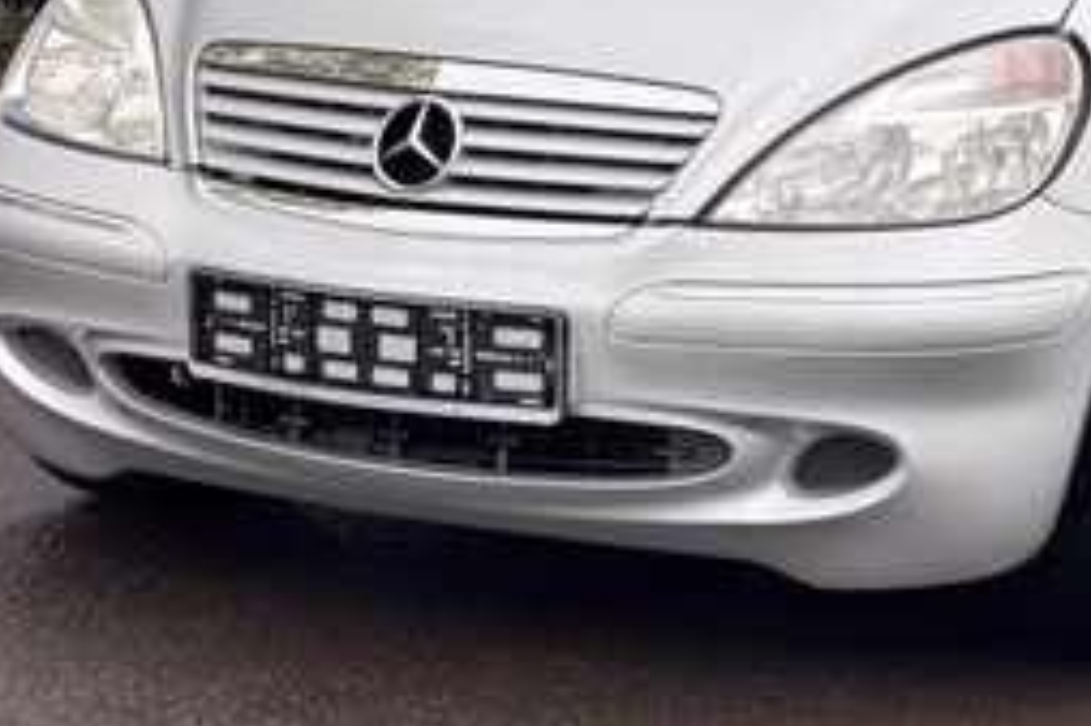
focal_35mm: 126
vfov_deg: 10.8
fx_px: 3816
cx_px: 992
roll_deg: +1.0
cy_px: 112
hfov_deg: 16.1
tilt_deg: -11.2
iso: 64
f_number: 1.78
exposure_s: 1/362
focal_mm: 6.76
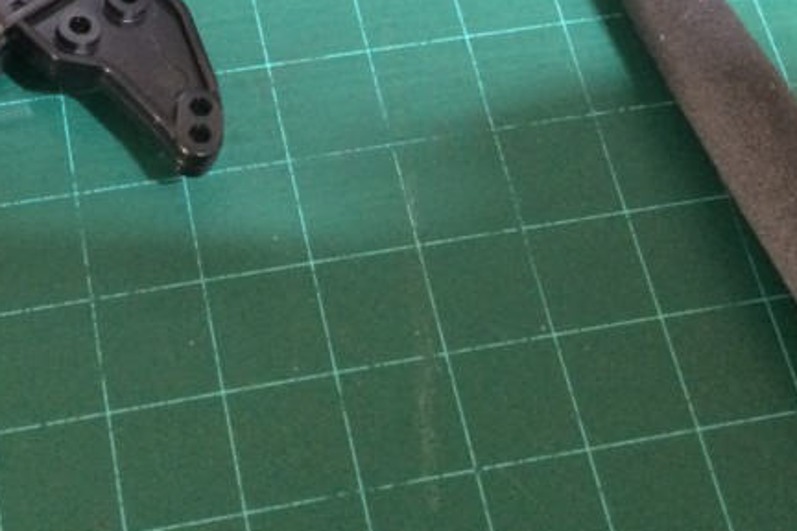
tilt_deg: -61.0
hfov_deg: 29.7
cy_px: -2
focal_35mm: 67
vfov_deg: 19.7
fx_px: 1483
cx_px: 227
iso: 250
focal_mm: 4.15
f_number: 2.2
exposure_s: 1/30
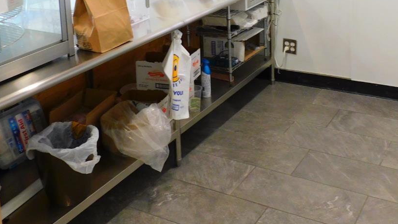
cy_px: -13
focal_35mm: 48
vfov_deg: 23.6
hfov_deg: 42.9
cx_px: 215
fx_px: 507
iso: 220
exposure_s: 1/30
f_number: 3.3
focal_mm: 4.3
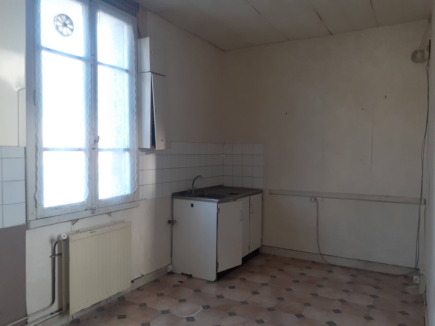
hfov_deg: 65.3
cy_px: 163
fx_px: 339
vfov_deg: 51.4
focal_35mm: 27
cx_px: 218
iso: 100
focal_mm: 3.6
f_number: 1.9
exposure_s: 1/50
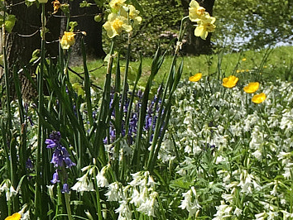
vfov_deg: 11.3
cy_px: 205
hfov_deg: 13.9
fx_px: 1110
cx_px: -181
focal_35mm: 131
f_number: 2.2
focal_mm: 4.15
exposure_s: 1/1261
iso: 25
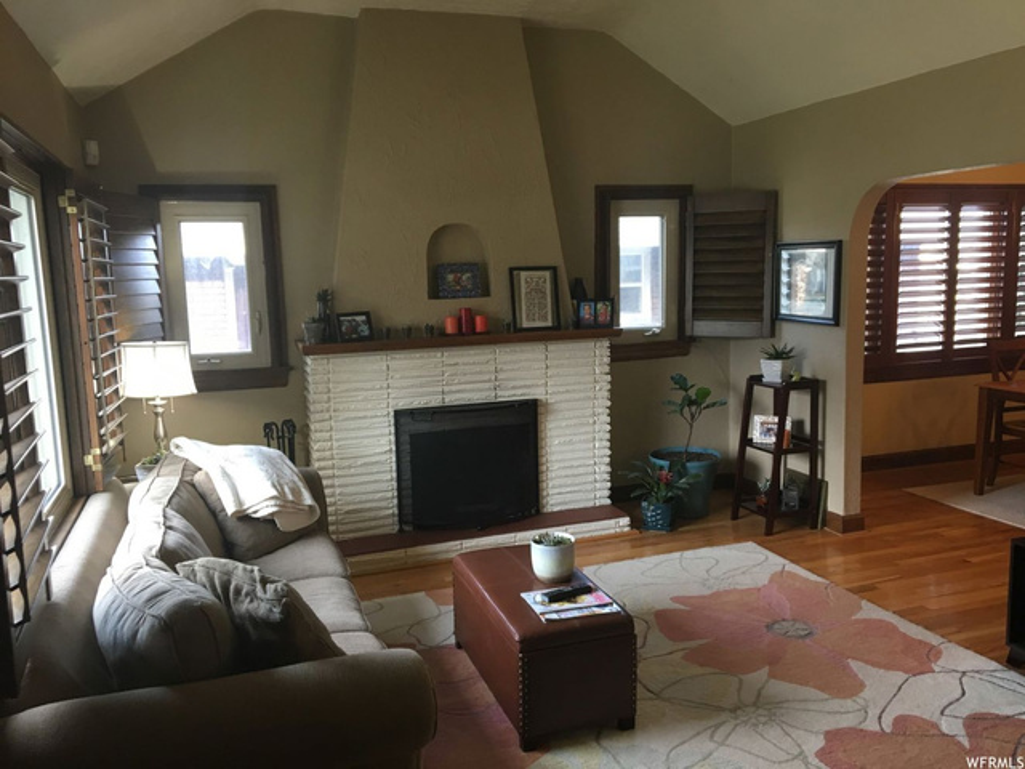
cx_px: 512
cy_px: 384
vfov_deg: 48.2
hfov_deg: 61.7
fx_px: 859
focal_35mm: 29
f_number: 2.2
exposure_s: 1/30
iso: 80
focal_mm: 4.15
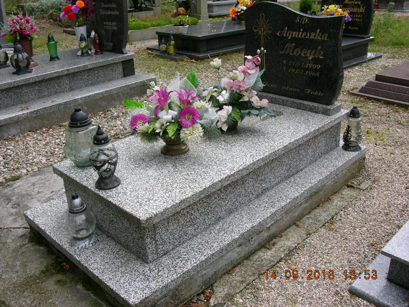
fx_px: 414
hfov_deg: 52.6
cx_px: 204
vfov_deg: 40.7
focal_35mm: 35
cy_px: 154
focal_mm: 8.9
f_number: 5
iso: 50
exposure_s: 1/125
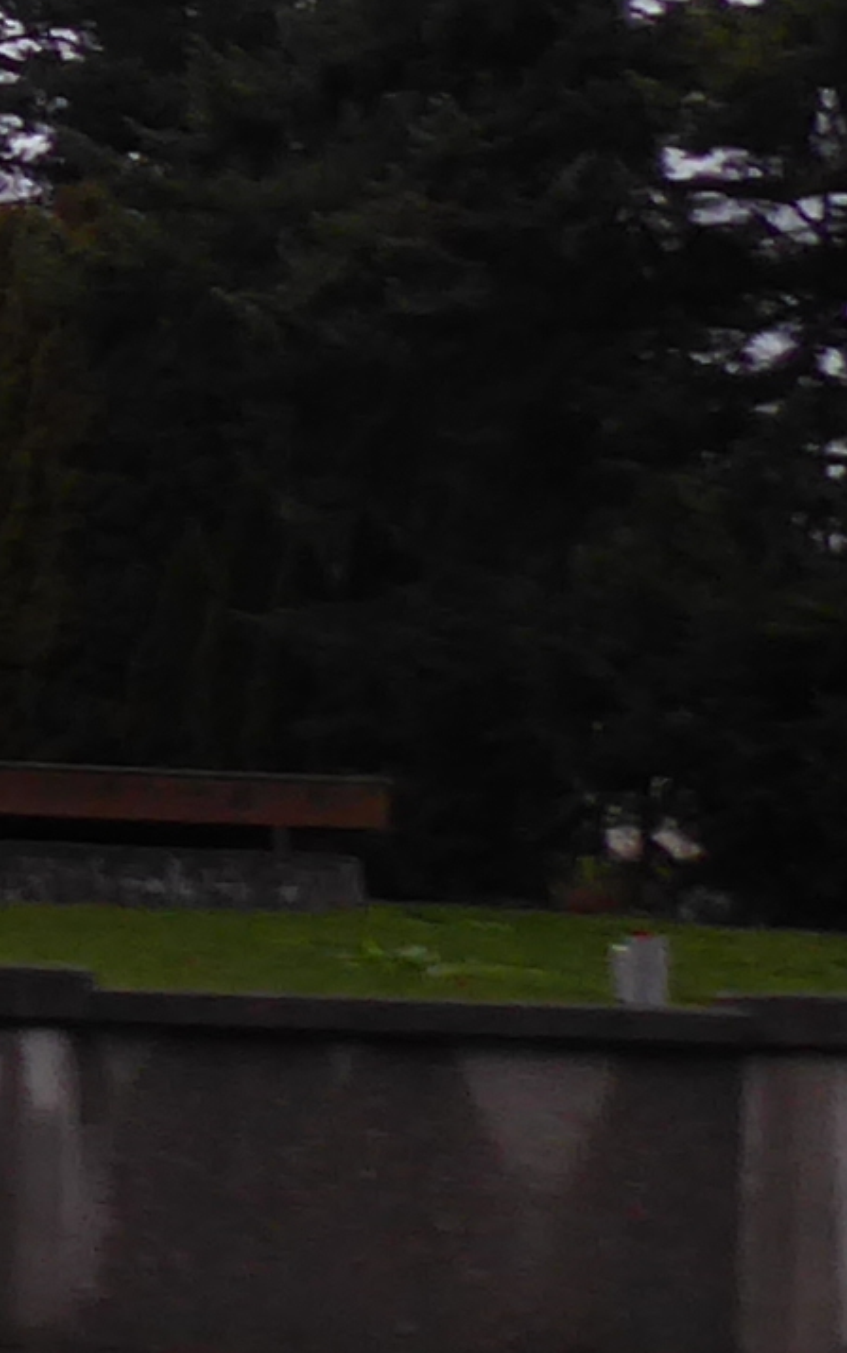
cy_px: 737
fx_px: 5462
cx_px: -1728
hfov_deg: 7.7
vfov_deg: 14.1
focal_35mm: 148
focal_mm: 4.3
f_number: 3.3
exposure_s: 1/60
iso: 100
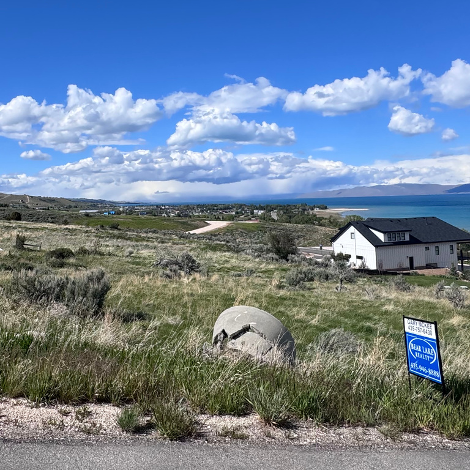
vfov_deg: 49.1
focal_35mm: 33
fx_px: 507
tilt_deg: +2.4
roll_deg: +1.4
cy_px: 170
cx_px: 147
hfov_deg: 48.7
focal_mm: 2.22
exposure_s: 1/3906
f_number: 2.2
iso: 50
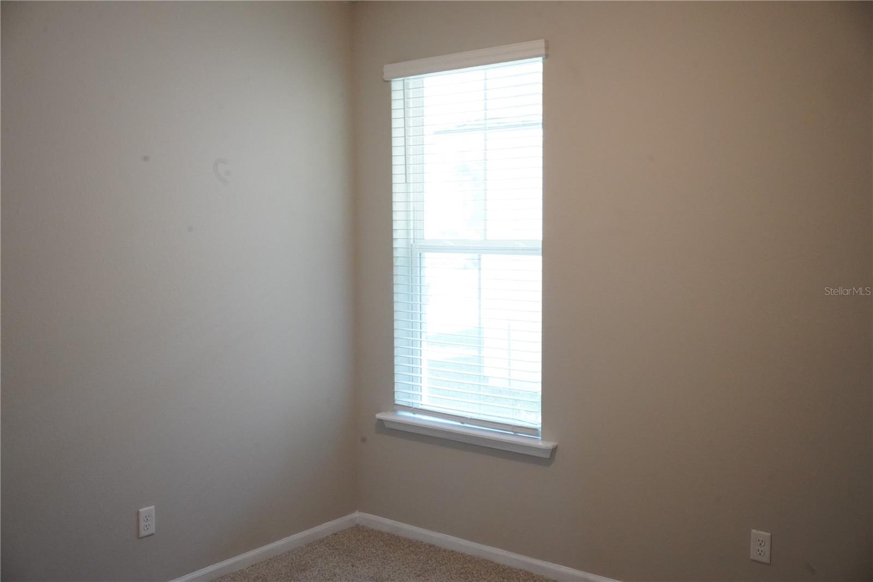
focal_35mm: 35
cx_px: 436
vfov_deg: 37.8
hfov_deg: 54.4
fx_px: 849
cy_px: 291
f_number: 13
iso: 8000
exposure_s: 1/60
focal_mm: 35
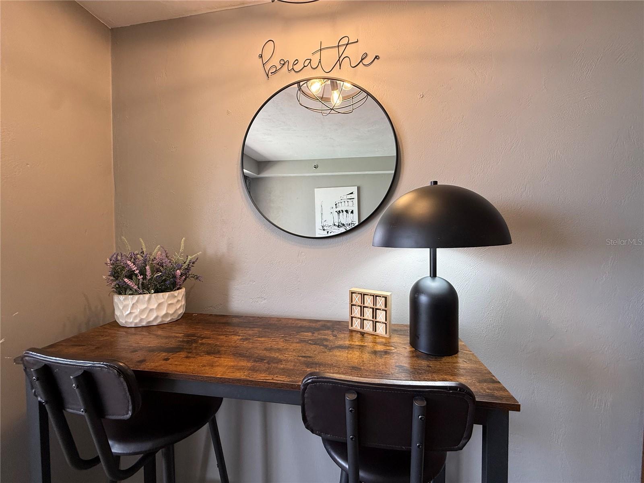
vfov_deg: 85.7
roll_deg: +0.0
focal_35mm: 14
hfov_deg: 102.1
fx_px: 260
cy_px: 242
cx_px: 322
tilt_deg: -1.9
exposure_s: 1/120
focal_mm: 2.22
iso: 125
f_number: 2.2
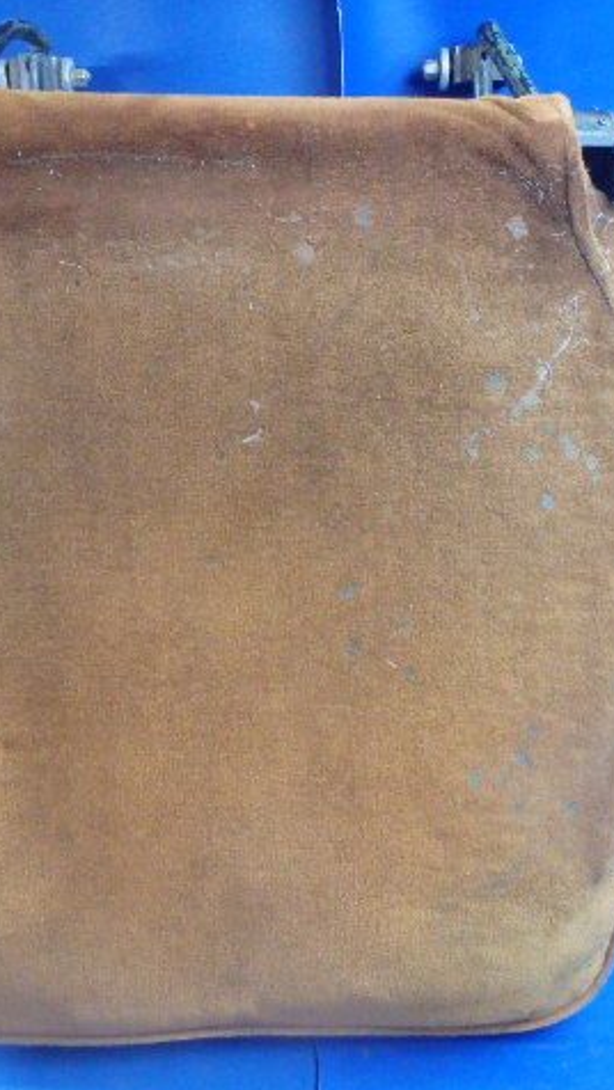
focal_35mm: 41
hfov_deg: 29.0
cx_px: 280
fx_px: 1186
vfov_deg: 49.4
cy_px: 545
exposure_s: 1/30
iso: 1000
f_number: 3.9
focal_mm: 5
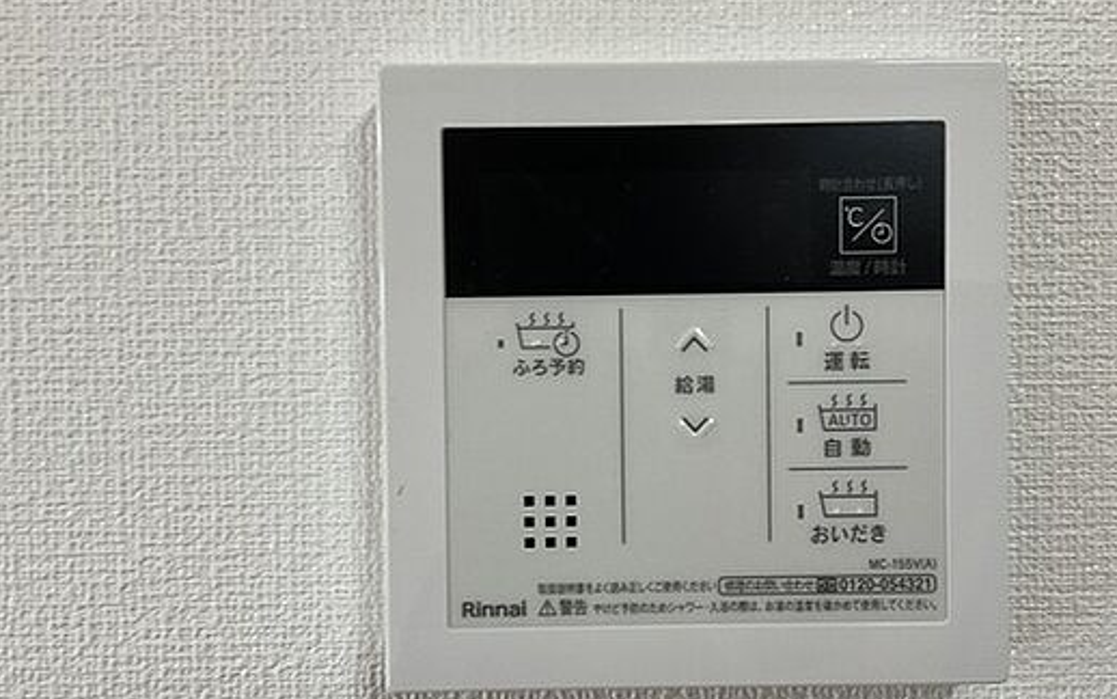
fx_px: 1157
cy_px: 403
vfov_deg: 33.5
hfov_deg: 51.5
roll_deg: +0.9
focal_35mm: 38
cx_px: 582
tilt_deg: -2.5
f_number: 1.8
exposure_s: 1/50
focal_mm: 3
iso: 64
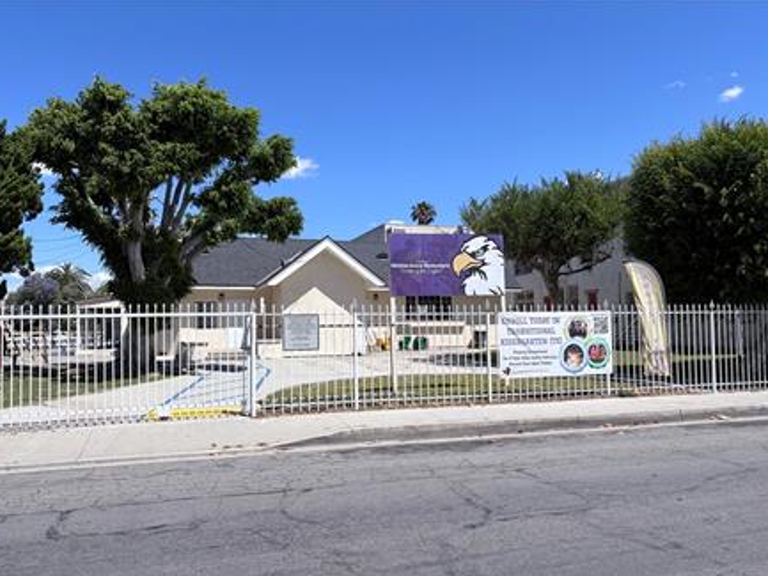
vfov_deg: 51.4
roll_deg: +0.5
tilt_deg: +4.8
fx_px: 599
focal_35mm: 27
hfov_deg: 65.3
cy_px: 297
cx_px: 378
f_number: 1.6
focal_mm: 5.96
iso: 50
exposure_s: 1/4950
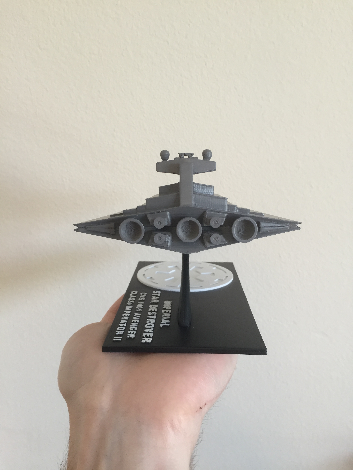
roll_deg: +1.4
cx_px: 176
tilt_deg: -19.7
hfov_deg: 48.2
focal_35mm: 29
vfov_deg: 61.7
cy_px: 235
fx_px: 394
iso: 64
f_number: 2.2
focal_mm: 4.15
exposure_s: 1/33
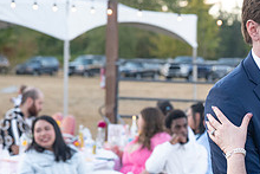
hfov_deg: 12.5
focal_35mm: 161
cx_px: 284
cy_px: 165
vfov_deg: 8.5
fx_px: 1164
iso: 2000
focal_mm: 61
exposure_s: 1/500
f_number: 4
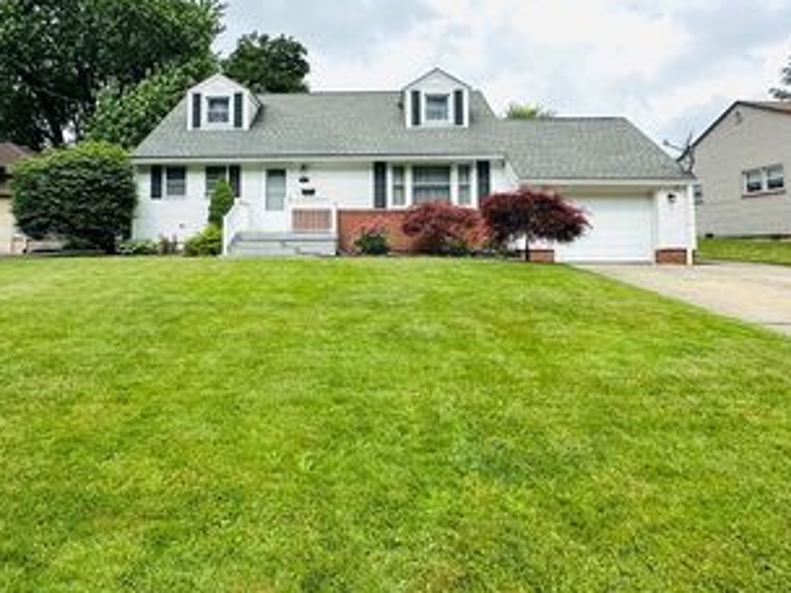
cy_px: 209
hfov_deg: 73.7
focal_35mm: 23
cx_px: 351
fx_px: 526
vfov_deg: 57.9
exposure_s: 1/3731
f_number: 2.2
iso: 50
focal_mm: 2.22
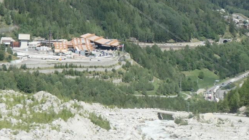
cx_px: 76
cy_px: -9
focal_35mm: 112
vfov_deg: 10.7
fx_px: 740
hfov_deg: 19.0
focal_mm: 16.7
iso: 200
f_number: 5
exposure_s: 1/1000
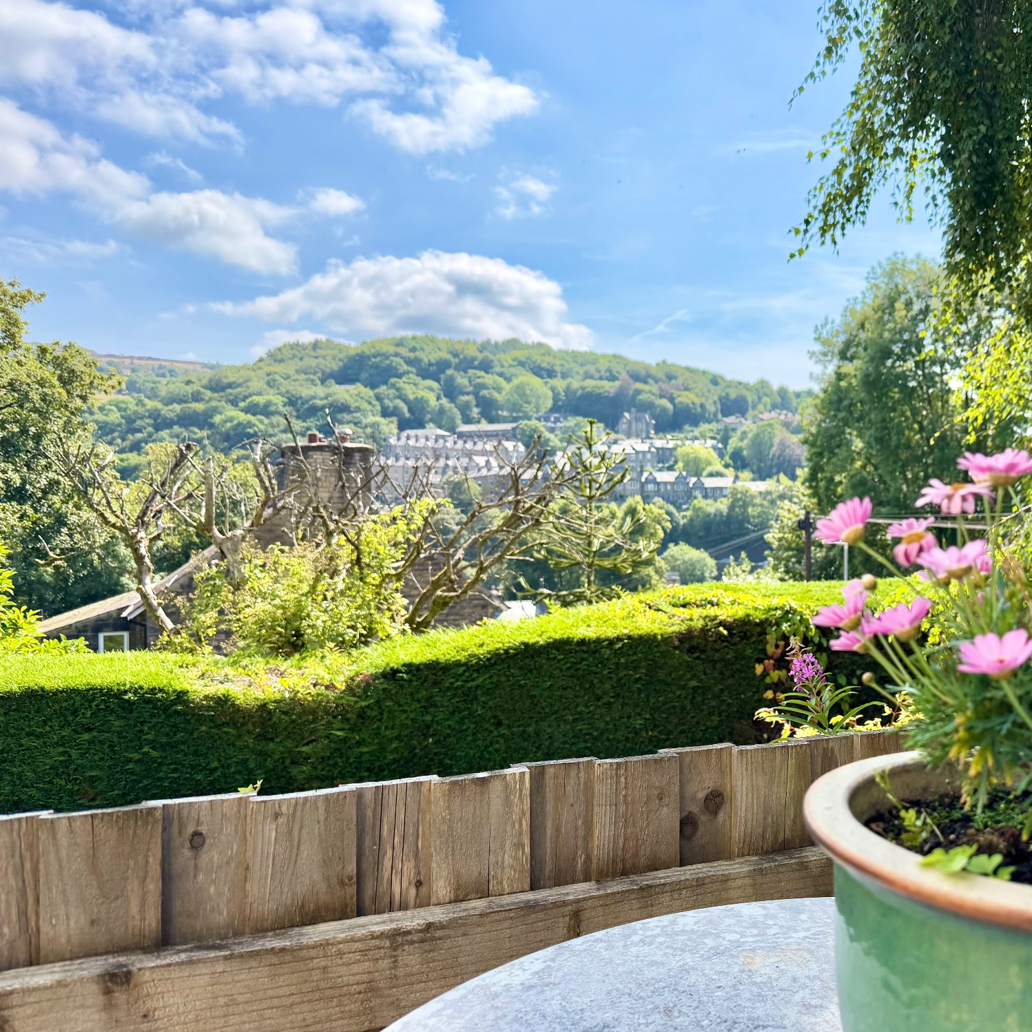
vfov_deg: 55.6
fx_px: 978
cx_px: 695
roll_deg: +0.0
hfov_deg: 54.4
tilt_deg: -1.8
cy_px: 508
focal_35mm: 29
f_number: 1.78
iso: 100
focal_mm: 6.76
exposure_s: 1/5319
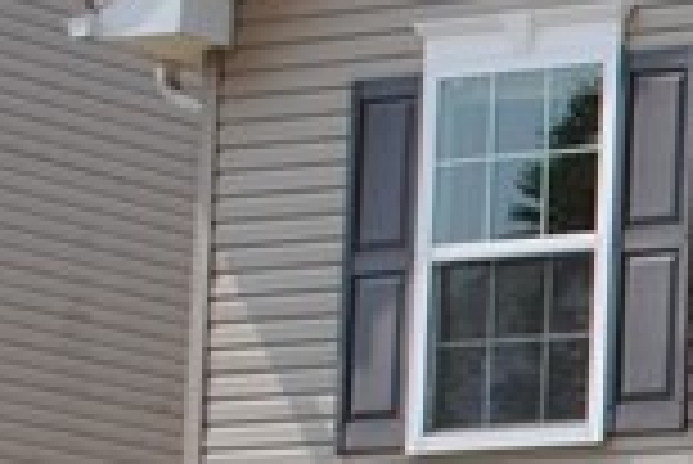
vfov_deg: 5.0
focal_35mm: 274
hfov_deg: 6.9
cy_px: 599
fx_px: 5279
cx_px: 1854
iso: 100
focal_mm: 26
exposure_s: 1/250
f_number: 8
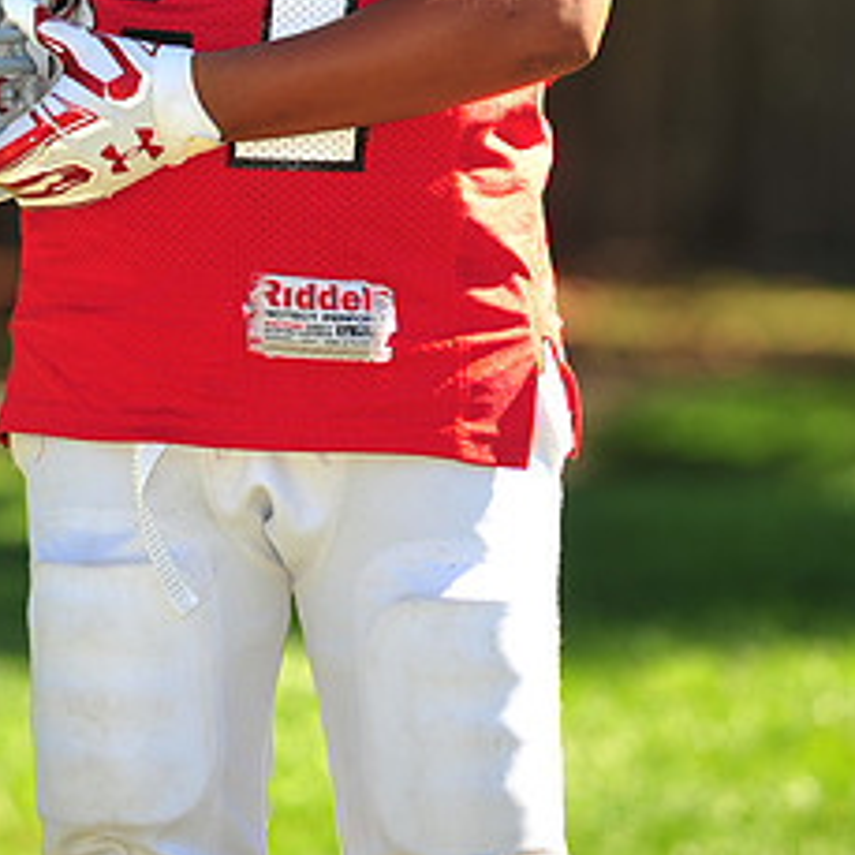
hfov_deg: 4.1
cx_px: 161
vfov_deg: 4.1
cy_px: -202
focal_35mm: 430
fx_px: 12016
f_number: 4.5
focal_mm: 200
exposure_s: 1/250
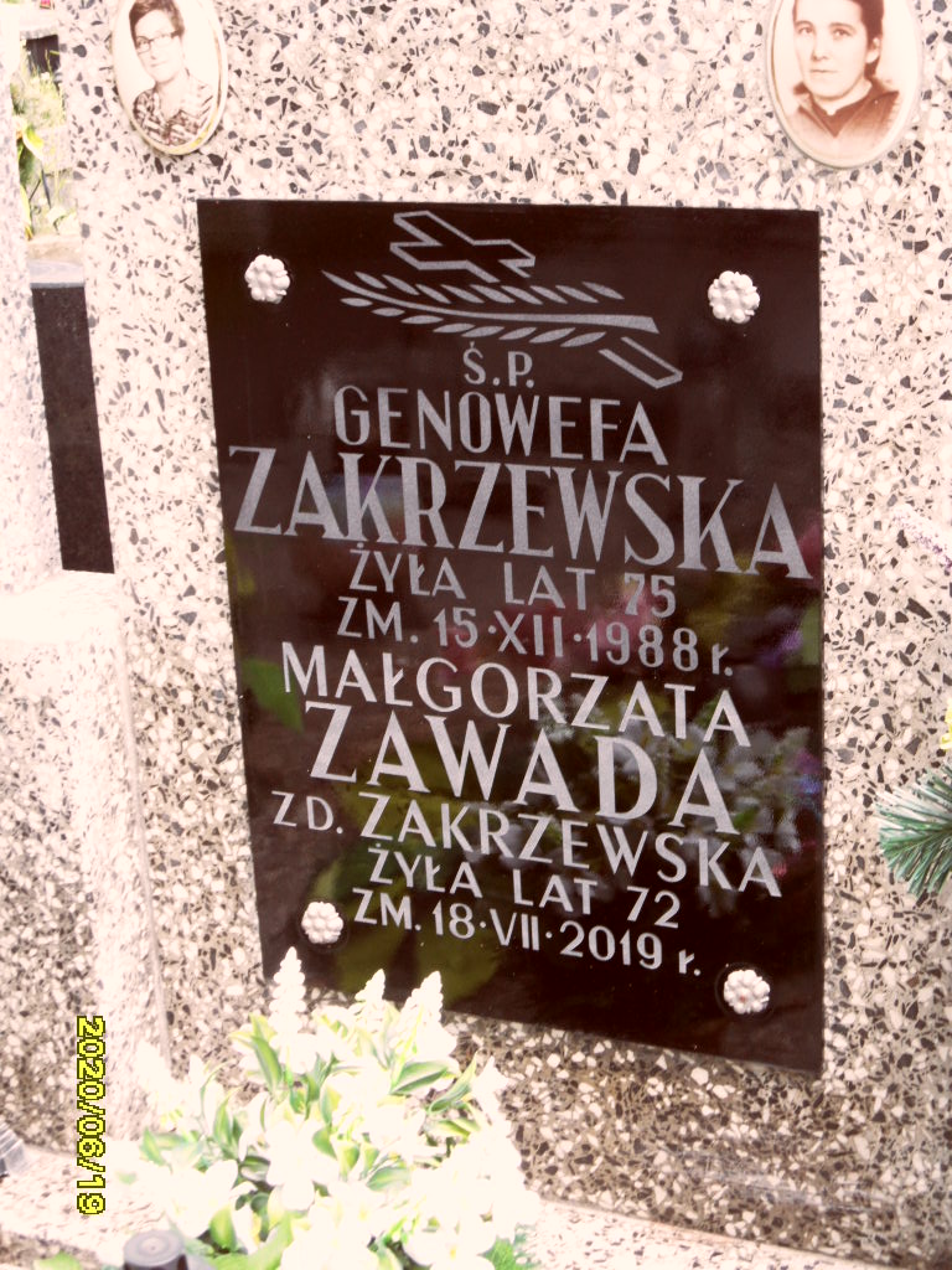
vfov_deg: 32.2
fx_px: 2200
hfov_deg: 24.4
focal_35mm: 60
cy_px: 635
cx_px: 476
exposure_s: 1/45
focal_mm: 10.3
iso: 100
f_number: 4
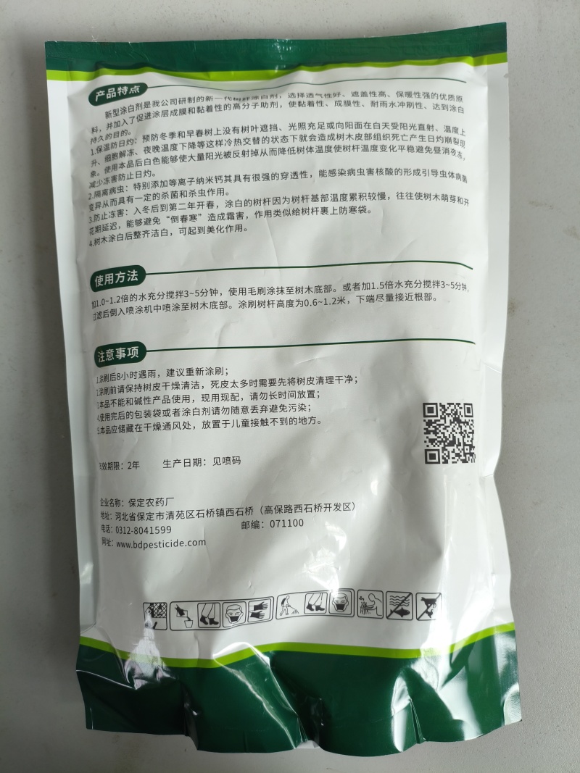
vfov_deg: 67.3
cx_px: 290
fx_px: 581
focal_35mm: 26
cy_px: 386
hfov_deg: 53.1
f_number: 1.5
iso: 100
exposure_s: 1/99.8
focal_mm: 4.94
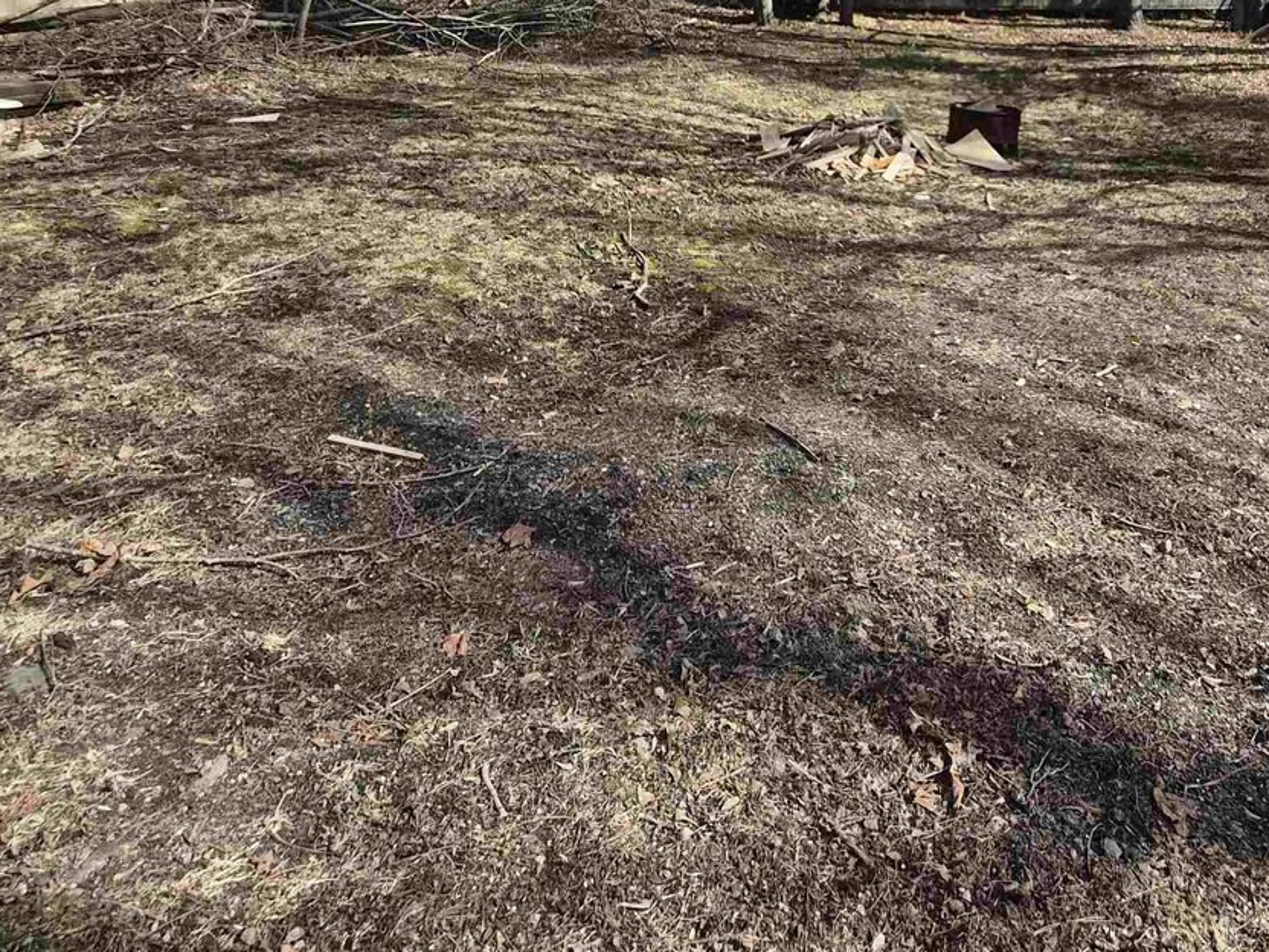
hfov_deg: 67.9
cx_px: 822
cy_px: 44
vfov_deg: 47.5
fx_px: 916
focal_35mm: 25
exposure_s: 1/630
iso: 25
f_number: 2.2
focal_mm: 1.7
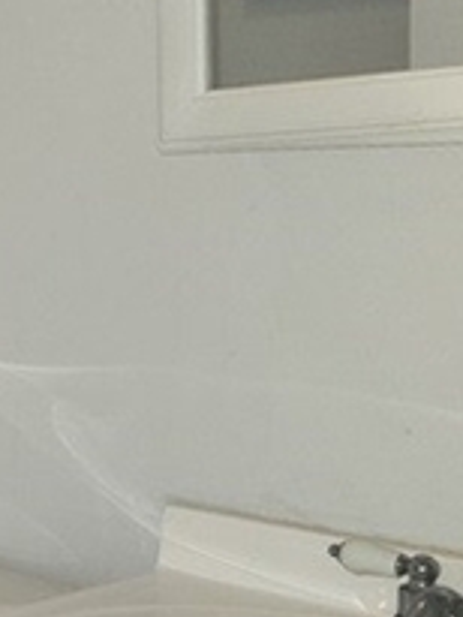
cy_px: 340
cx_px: -325
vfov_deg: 22.7
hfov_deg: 15.2
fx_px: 1532
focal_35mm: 86
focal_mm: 6.4
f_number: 1.8
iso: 100
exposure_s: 1/60
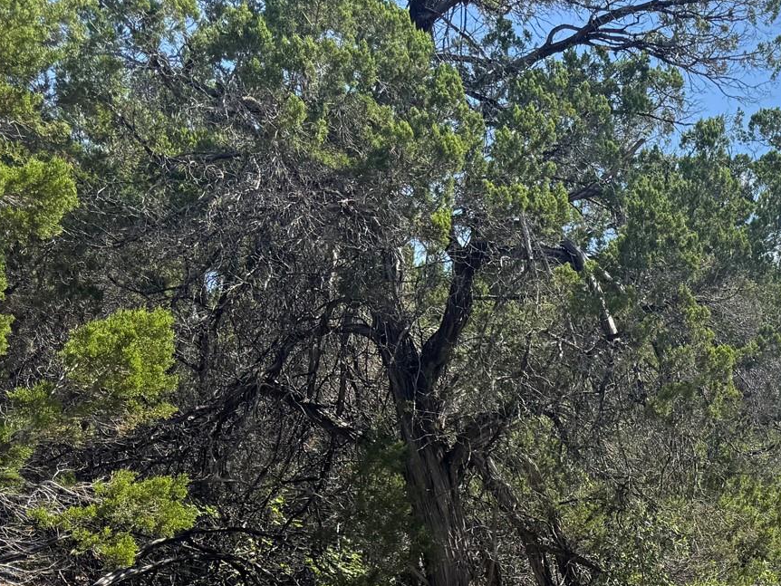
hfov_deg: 29.6
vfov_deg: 23.9
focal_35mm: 57
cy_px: 661
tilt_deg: -6.5
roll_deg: +4.2
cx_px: 903
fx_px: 1286
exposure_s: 1/2174
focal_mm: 6.76
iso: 80
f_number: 1.78
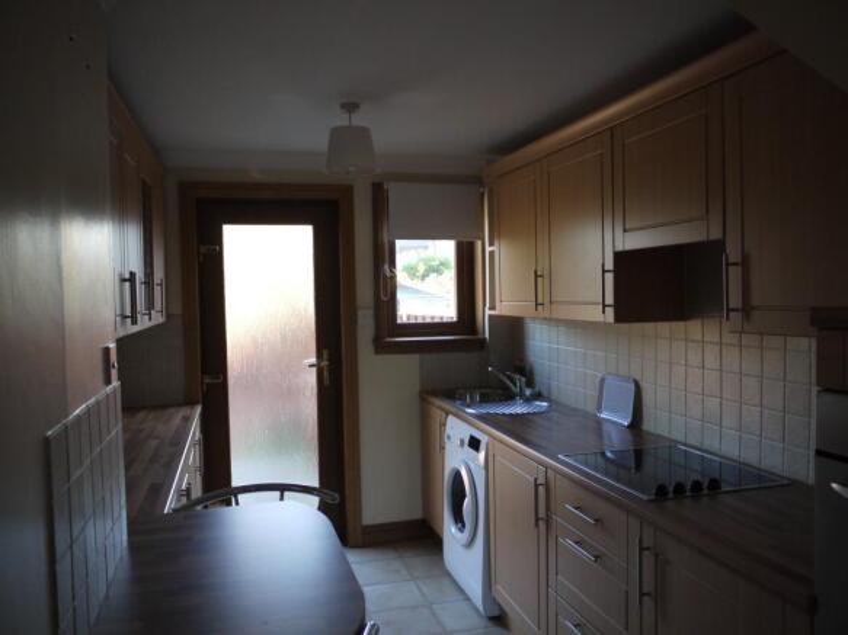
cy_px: 318
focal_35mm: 28
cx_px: 424
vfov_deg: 49.7
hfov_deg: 63.5
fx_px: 686
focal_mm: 14
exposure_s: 1/100
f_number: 3.5
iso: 400
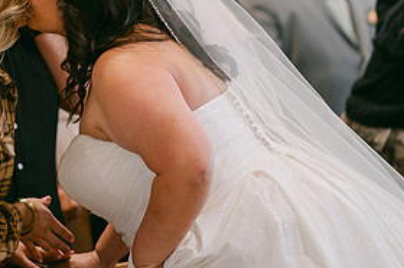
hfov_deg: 10.6
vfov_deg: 7.0
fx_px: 2175
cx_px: 44
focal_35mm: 194
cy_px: -8
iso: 320
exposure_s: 1/125
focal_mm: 85
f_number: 1.8
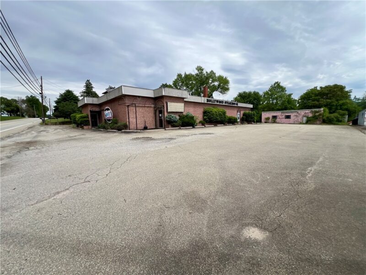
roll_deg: +2.2
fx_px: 137
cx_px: 183
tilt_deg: -5.3
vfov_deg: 89.9
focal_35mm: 13
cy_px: 138
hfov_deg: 106.2
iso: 32
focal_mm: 1.57
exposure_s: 1/1597
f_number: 1.8
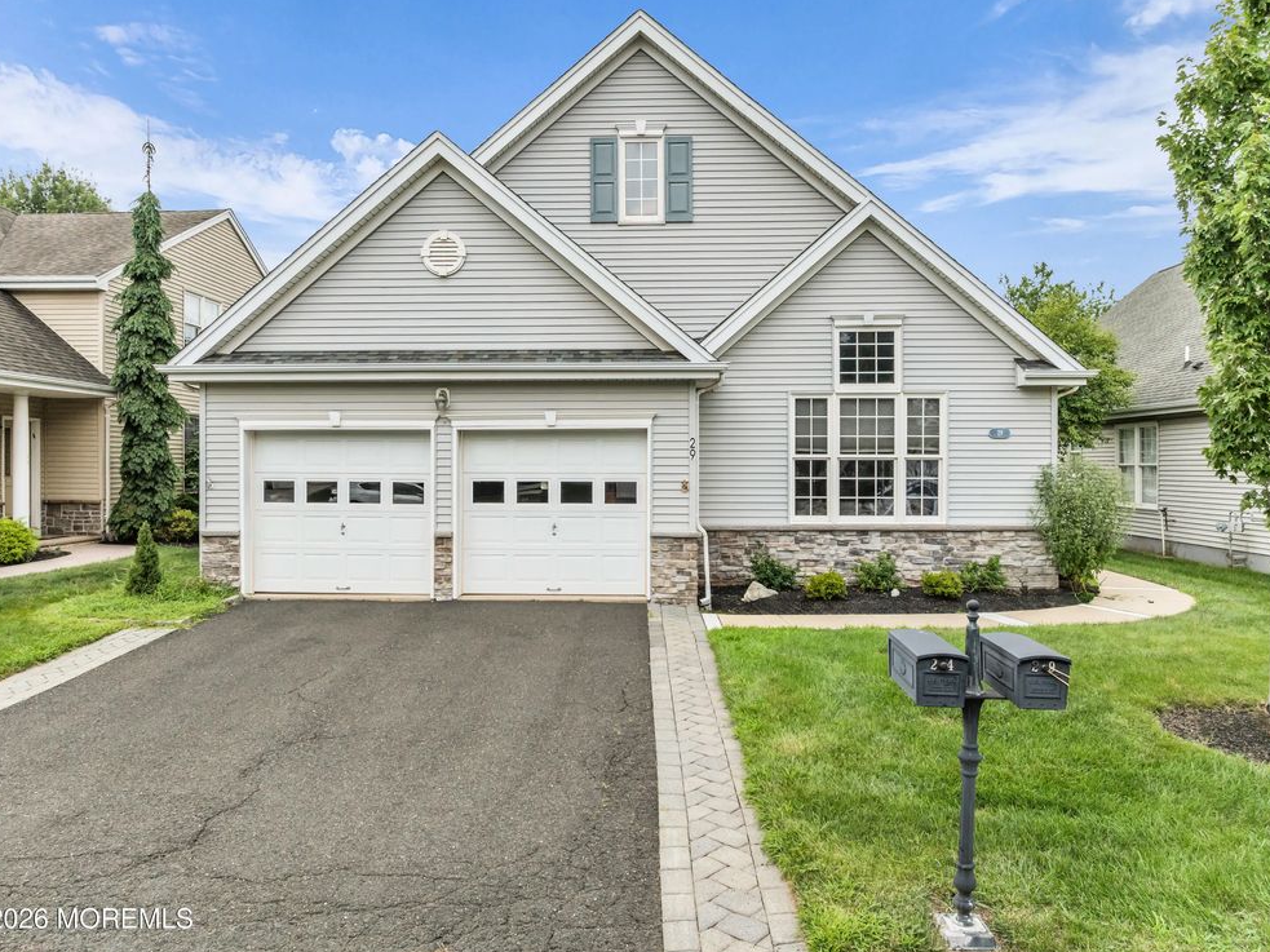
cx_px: 627
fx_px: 917
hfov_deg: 69.4
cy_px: 468
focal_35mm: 25
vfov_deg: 54.9
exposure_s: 1/2000
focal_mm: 12.29
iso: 170
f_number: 2.8
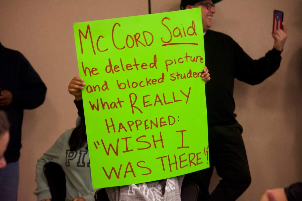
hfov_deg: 14.0
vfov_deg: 9.3
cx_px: 151
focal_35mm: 147
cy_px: 100
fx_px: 1233
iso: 1600
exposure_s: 1/30
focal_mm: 98
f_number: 4.5
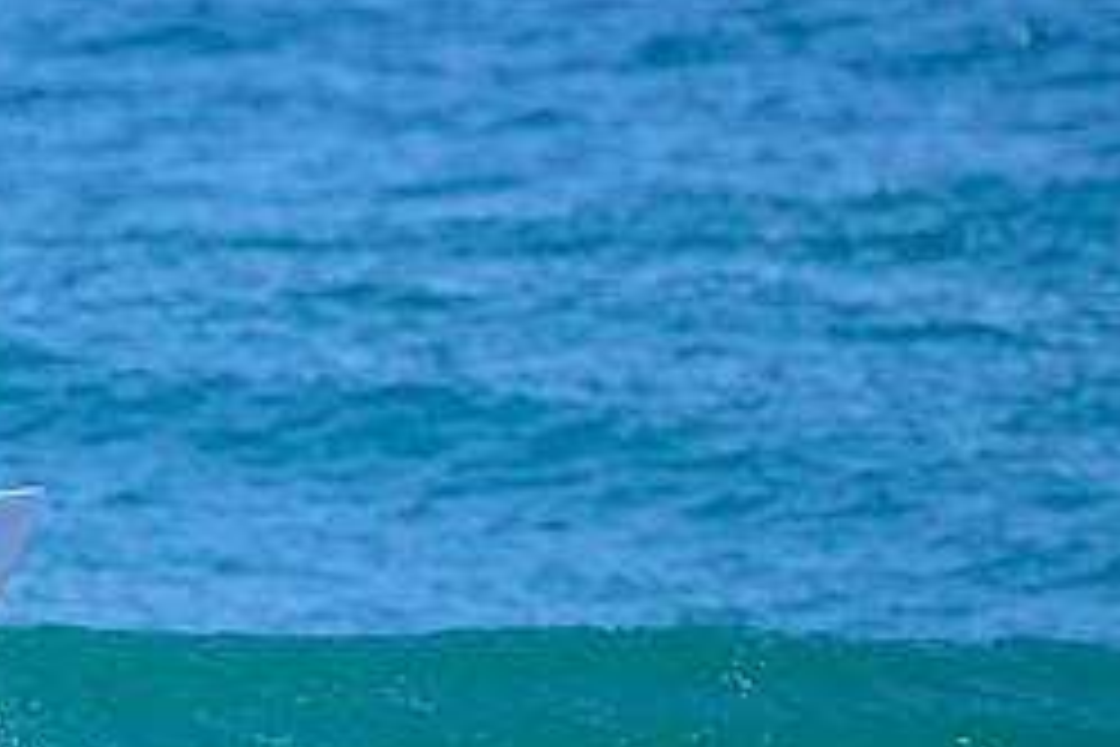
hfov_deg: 1.0
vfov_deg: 0.7
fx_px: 62186
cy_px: 785
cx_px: -77
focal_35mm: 1999
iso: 400
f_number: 6.3
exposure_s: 1/2000
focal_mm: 800
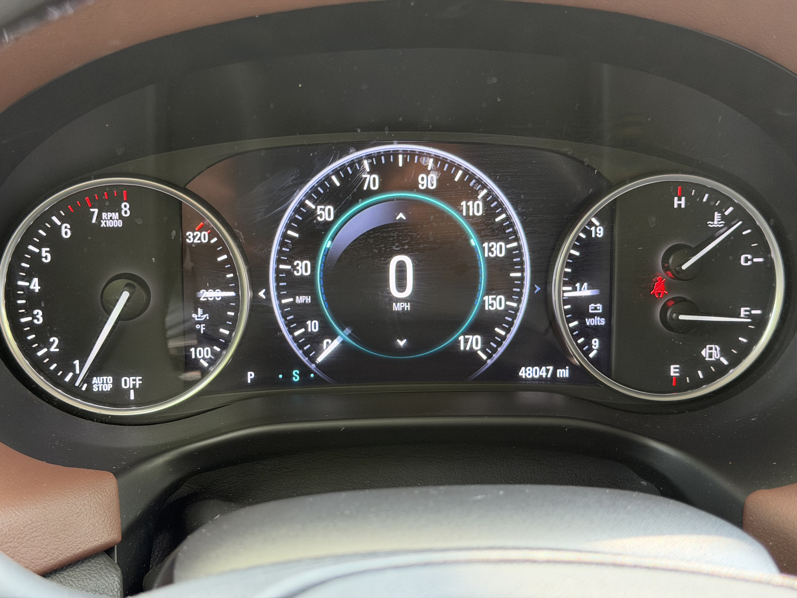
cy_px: 299
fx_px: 1105
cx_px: 398
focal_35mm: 48
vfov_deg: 30.3
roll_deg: -0.2
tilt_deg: -17.5
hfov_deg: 39.7
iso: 250
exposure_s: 1/60
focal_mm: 6.76
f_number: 1.78
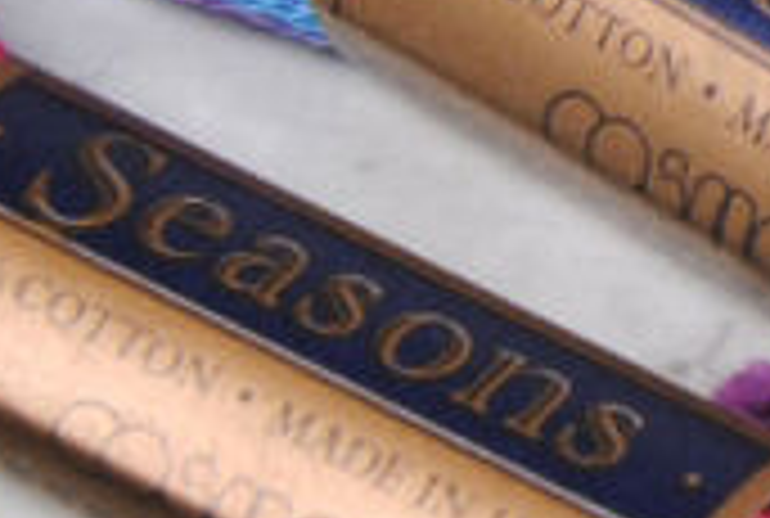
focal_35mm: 368
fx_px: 7881
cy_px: 264
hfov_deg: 5.5
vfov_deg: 3.8
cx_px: 1626
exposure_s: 1/10
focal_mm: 35
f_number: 9
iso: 200
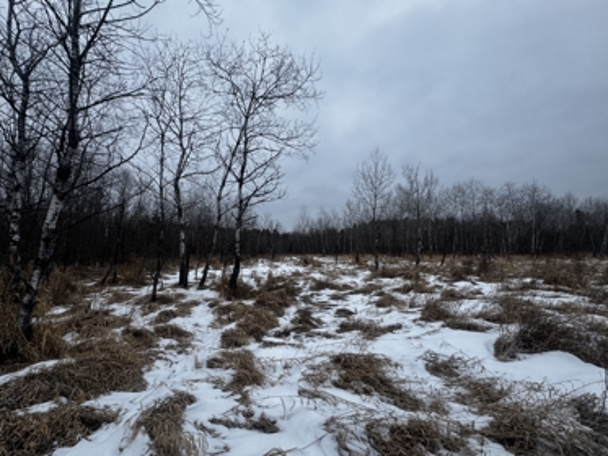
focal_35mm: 15
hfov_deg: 98.1
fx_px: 264
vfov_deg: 81.8
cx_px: 289
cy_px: 235
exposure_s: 1/451
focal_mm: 2.22
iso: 40
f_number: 2.2
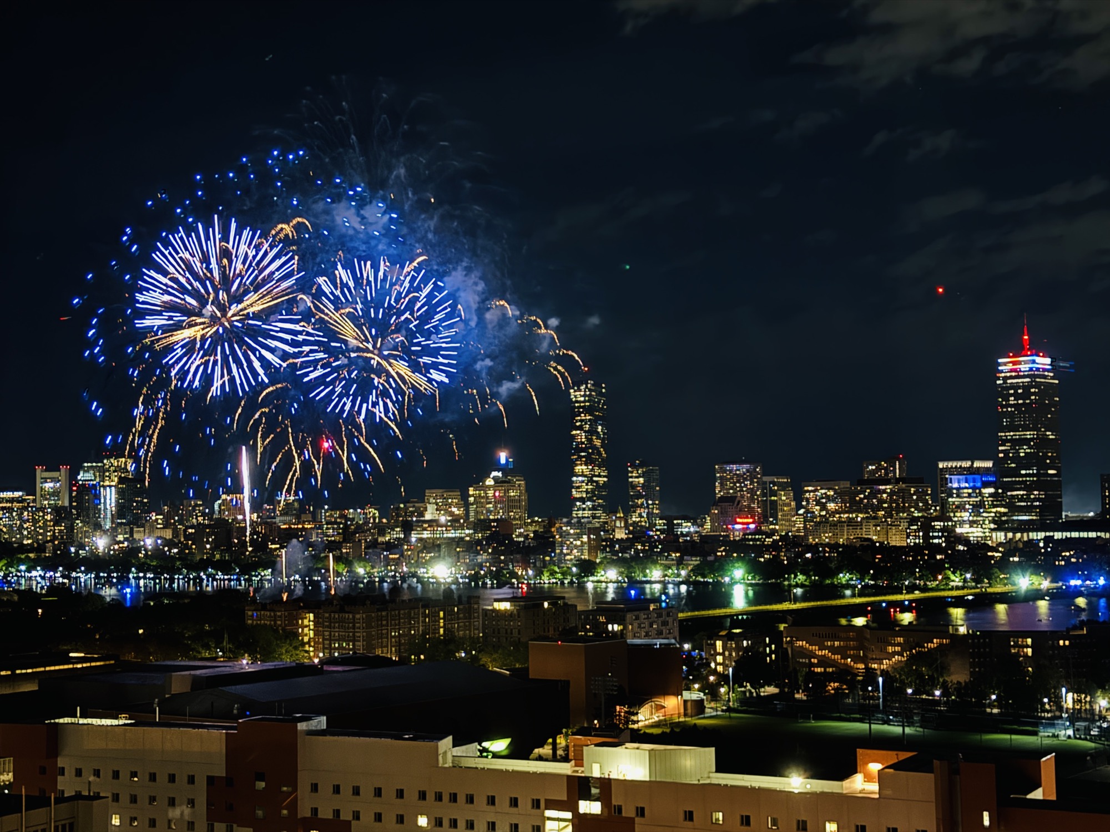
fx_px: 1539
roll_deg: +1.1
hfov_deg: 39.7
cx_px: 555
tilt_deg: +3.3
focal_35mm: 48
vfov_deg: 30.3
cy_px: 416
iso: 800
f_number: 1.78
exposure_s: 1/5
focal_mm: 6.76
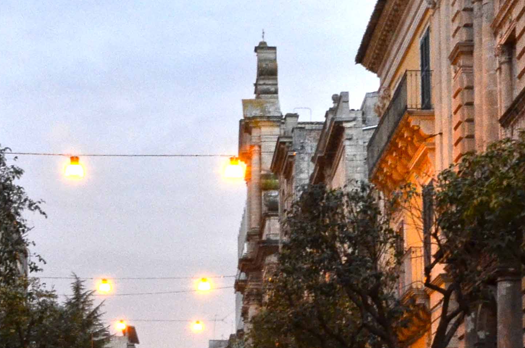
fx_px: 1485
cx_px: 198
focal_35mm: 102
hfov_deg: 20.0
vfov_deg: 13.2
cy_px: 364
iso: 1600
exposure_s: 1/60
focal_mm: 20
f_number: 8
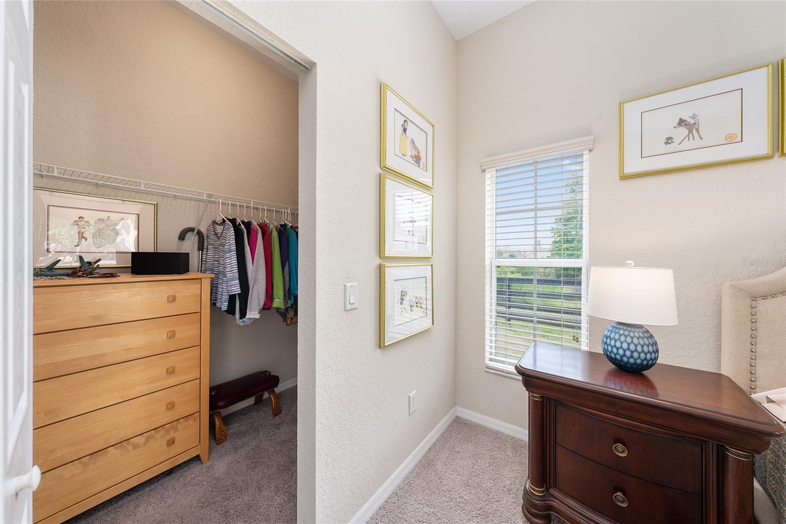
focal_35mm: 12
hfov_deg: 112.6
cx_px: 393
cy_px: 262
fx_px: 262
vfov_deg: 90.0
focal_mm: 12
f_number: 7.1
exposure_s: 1/3
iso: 160
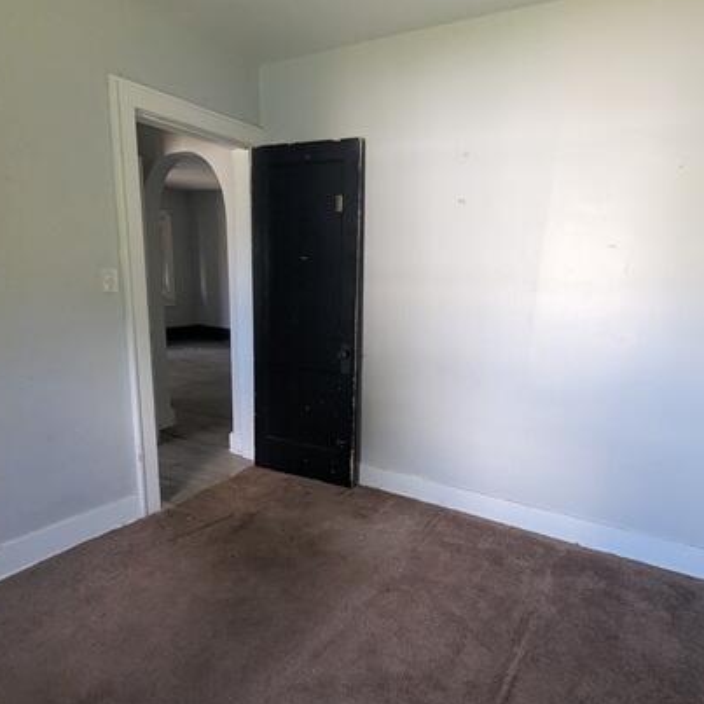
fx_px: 483
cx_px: 415
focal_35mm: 21
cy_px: 363
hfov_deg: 71.5
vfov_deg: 72.1
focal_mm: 2.35
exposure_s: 1/118
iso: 419
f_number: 2.2
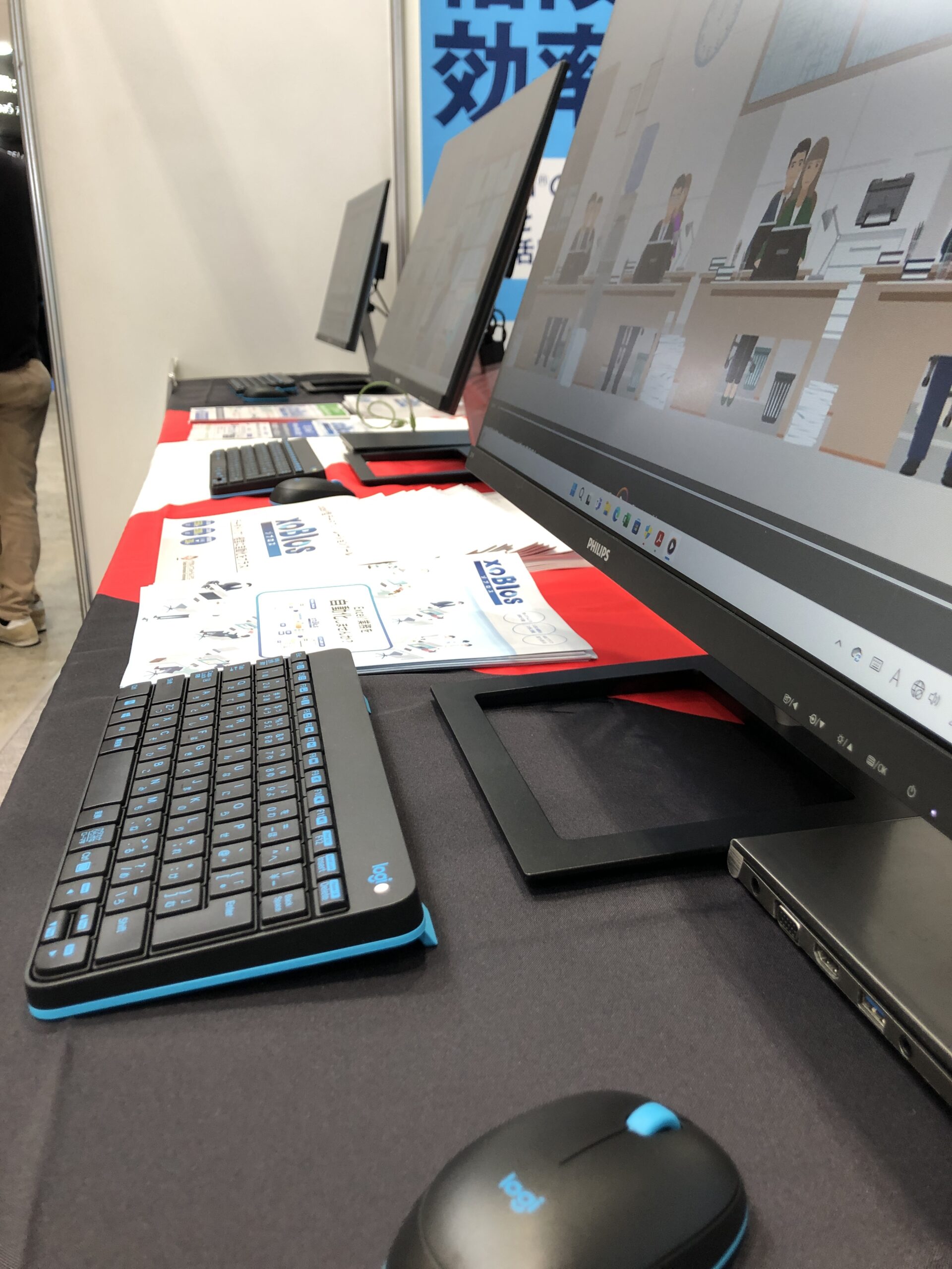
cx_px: 476
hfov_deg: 49.7
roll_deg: +0.9
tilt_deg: -18.5
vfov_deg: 63.4
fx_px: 1027
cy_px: 634
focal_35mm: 28
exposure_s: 1/20
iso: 32
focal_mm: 4
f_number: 1.8
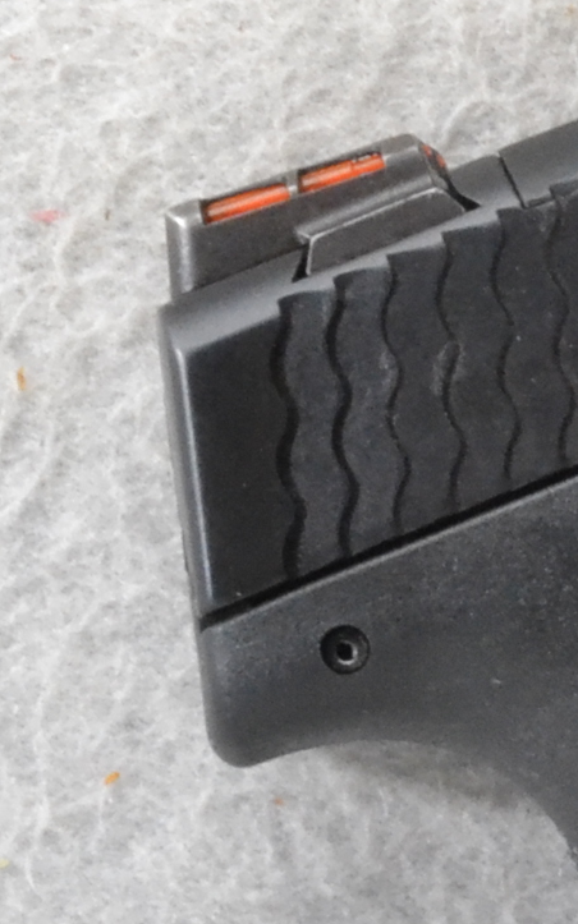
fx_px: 7736
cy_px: 621
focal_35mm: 307
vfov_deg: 6.8
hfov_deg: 4.2
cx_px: 1368
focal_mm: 42
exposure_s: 1/160
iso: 3200
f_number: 20
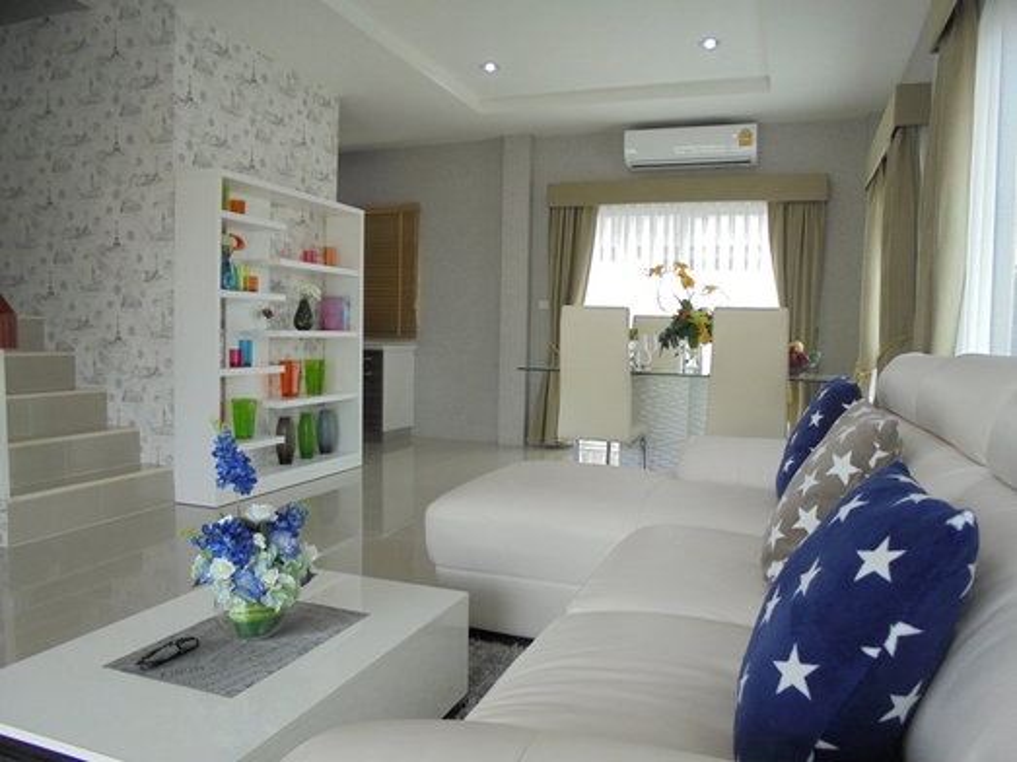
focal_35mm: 26
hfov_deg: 67.3
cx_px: 508
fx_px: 764
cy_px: 381
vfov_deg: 53.0
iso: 100
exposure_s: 1/80
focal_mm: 4.6
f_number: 3.5
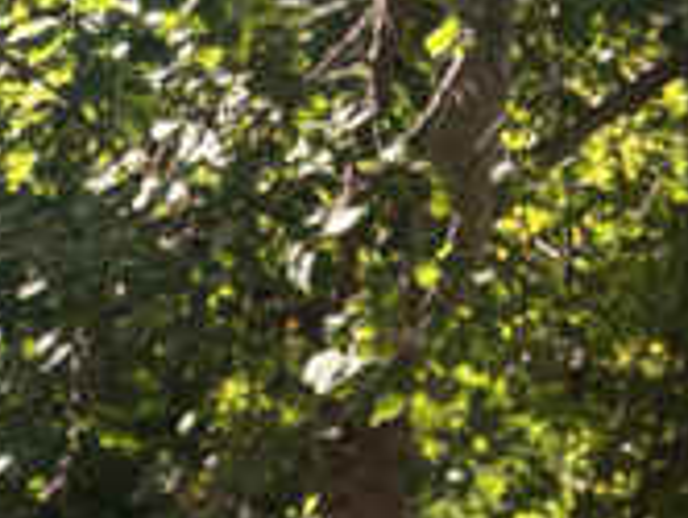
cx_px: -398
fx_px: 3185
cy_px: 1488
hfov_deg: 11.7
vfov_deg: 8.1
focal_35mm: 160
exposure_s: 1/452
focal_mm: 5.96
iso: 50
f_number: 1.6
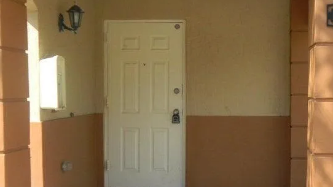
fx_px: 530
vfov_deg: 20.0
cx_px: 206
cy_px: 117
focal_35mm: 60
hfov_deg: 34.7
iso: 80
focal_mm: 6.3
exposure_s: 1/306
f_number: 3.6
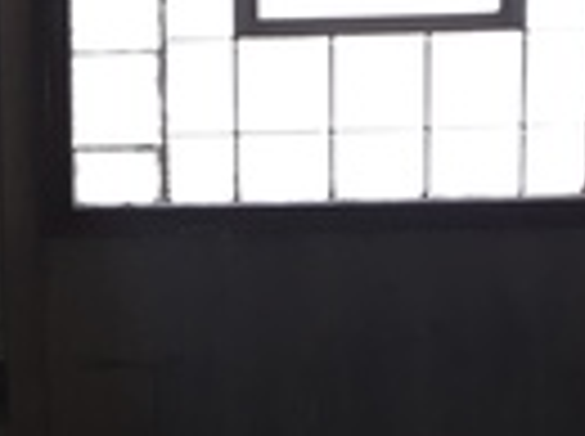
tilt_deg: -12.5
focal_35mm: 143
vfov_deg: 10.1
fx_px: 2412
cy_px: 629
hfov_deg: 13.8
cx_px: 112
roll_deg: +0.7
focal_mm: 4.15
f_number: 2.2
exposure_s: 1/20
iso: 64
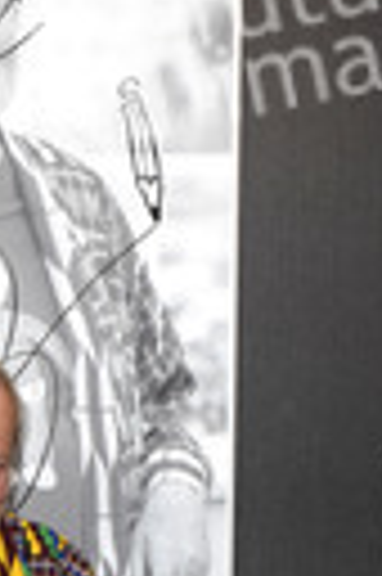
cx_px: -148
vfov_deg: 17.9
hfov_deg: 12.2
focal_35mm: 108
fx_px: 1716
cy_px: 720
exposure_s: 1/160
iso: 1250
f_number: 6.3
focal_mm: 23
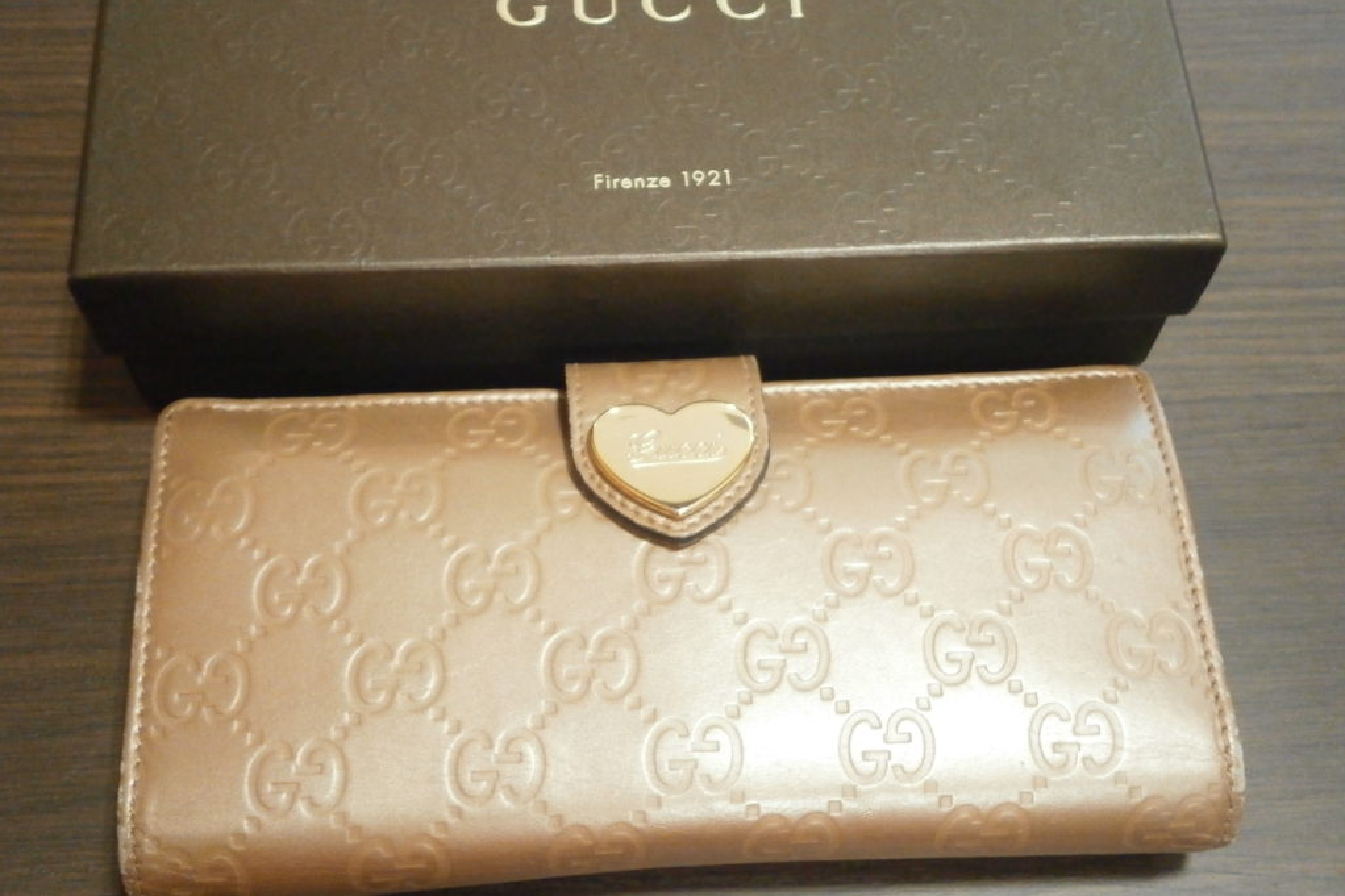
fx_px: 1830
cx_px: 672
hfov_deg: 40.3
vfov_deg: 27.5
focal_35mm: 49
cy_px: 399
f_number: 3.4
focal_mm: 8.3
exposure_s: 1/40
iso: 800
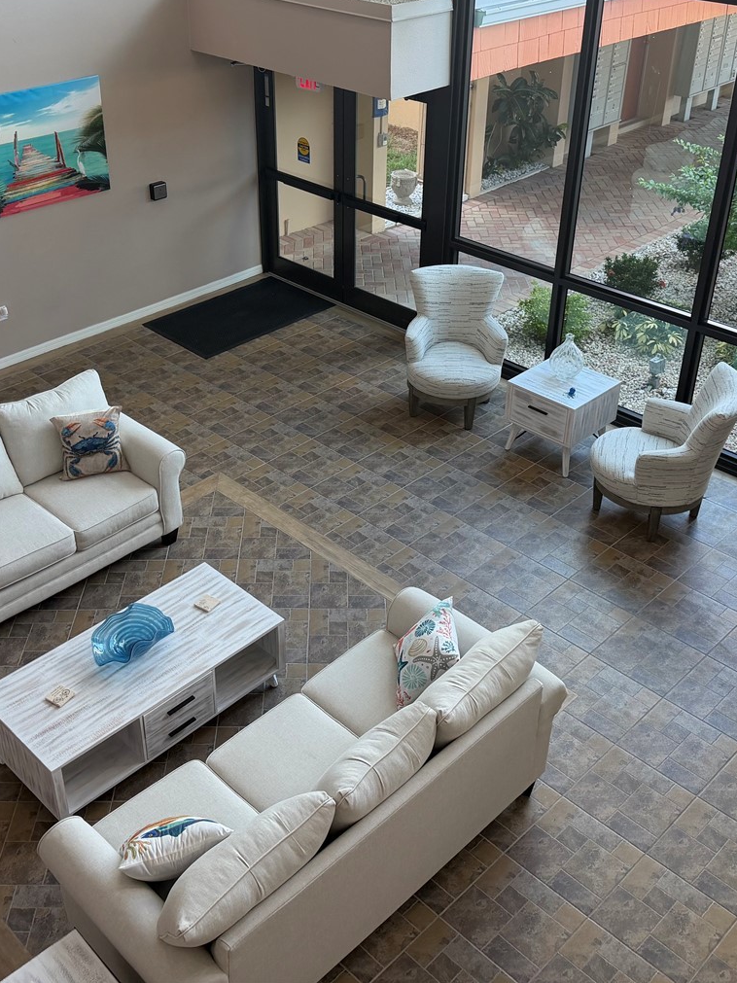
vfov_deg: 48.7
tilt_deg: -29.8
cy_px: 401
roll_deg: +0.2
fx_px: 1079
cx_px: 339
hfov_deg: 37.7
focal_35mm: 38
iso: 160
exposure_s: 1/215
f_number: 1.78
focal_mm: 6.76
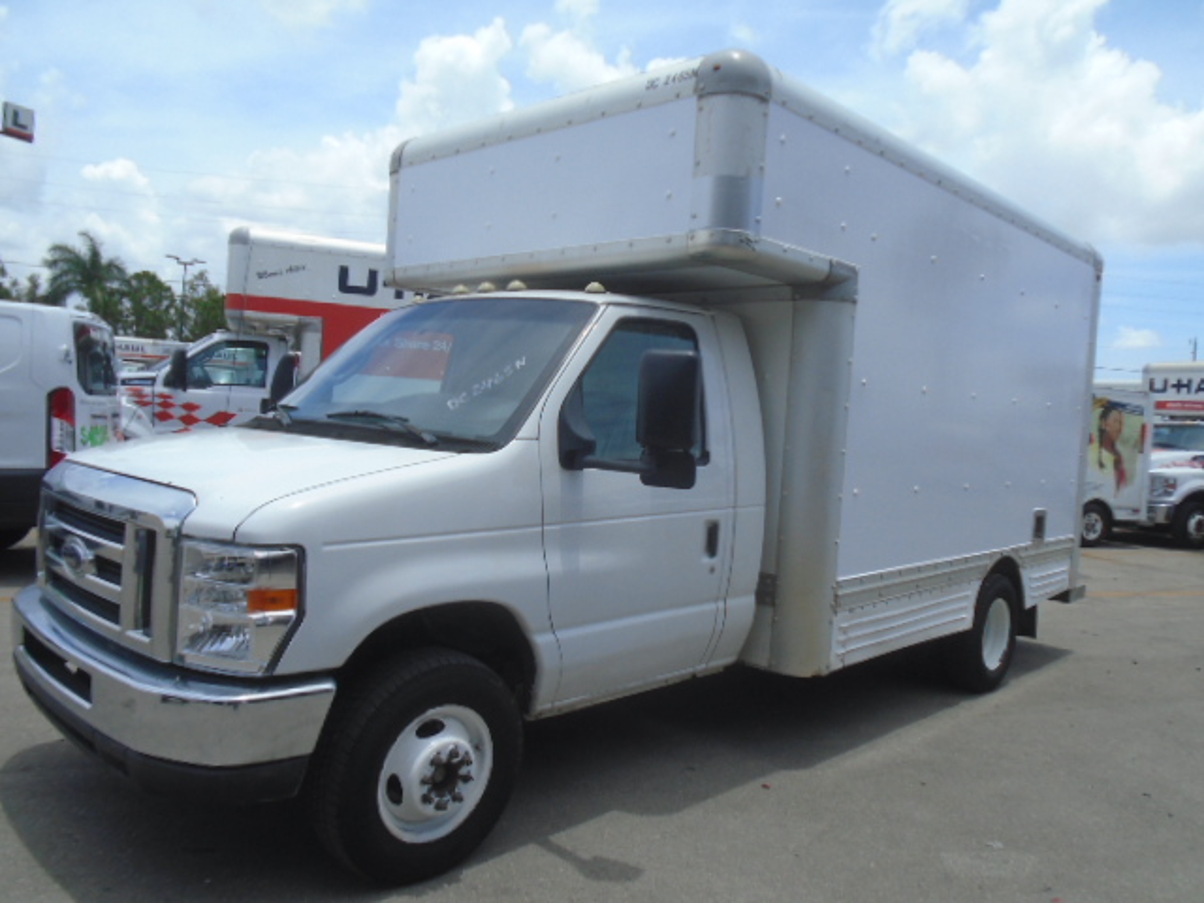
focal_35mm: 26
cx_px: 602
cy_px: 452
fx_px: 904
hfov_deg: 67.3
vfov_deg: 53.1
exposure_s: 1/200
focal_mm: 4.6
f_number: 8
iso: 100
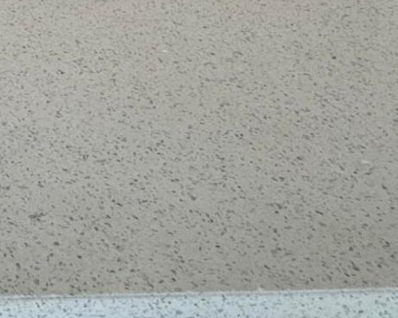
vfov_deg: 16.1
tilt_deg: -18.3
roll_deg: -1.4
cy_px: -178
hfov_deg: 18.1
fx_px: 1013
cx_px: -301
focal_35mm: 86
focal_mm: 2.22
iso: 80
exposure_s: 1/120
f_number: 2.2
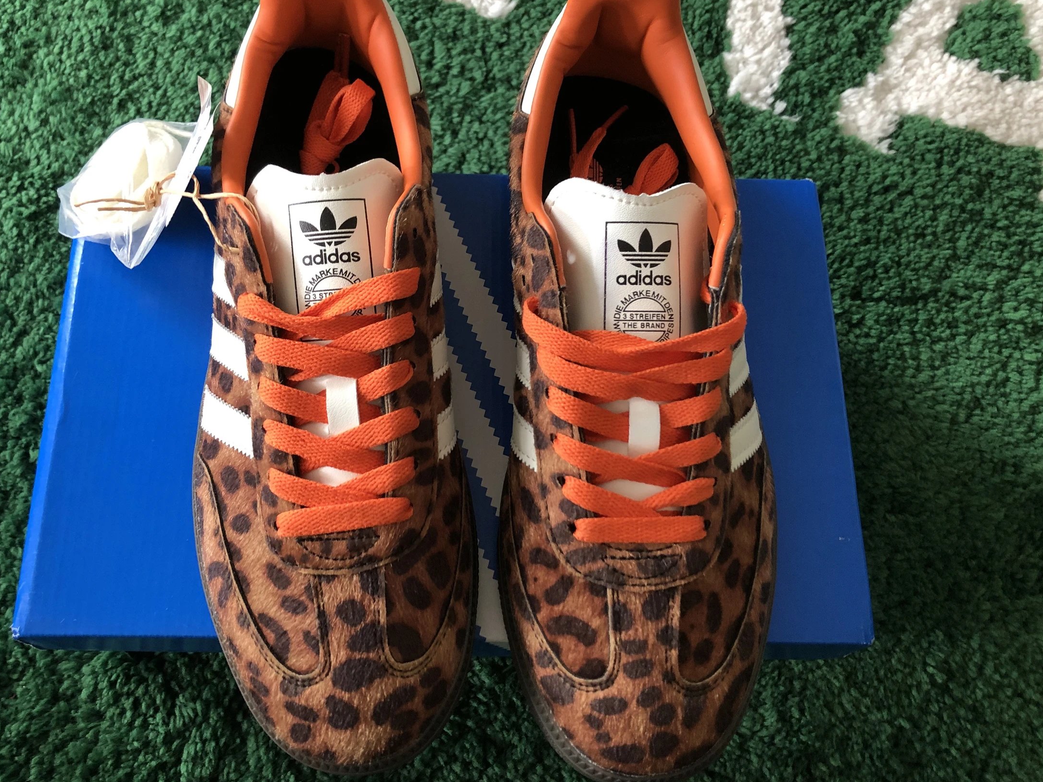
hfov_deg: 55.2
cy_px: 352
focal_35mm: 33
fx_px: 994
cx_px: 464
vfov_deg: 42.9
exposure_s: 1/15
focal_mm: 4
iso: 40
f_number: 1.8
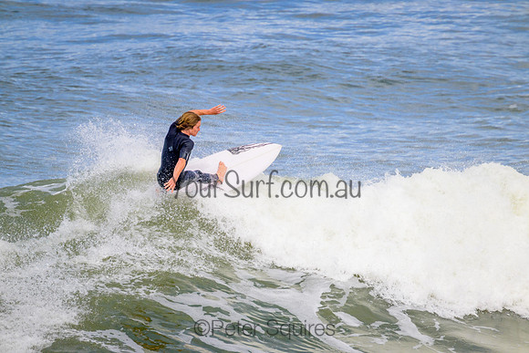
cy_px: 176
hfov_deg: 2.6
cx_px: 264
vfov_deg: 1.7
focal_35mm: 800
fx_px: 11758
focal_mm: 800
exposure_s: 1/2000
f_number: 11
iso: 640
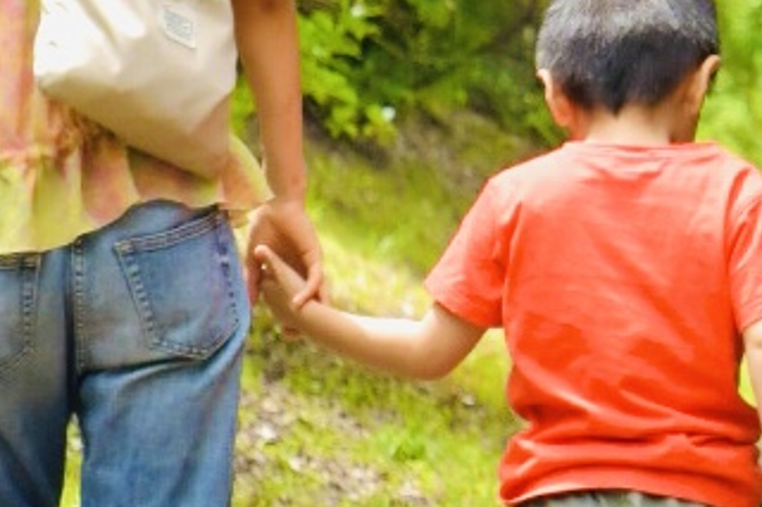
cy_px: 11
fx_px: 11360
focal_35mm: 537
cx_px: 648
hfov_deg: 3.8
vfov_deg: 2.6
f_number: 4
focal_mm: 80
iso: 1000
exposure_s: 1/4000
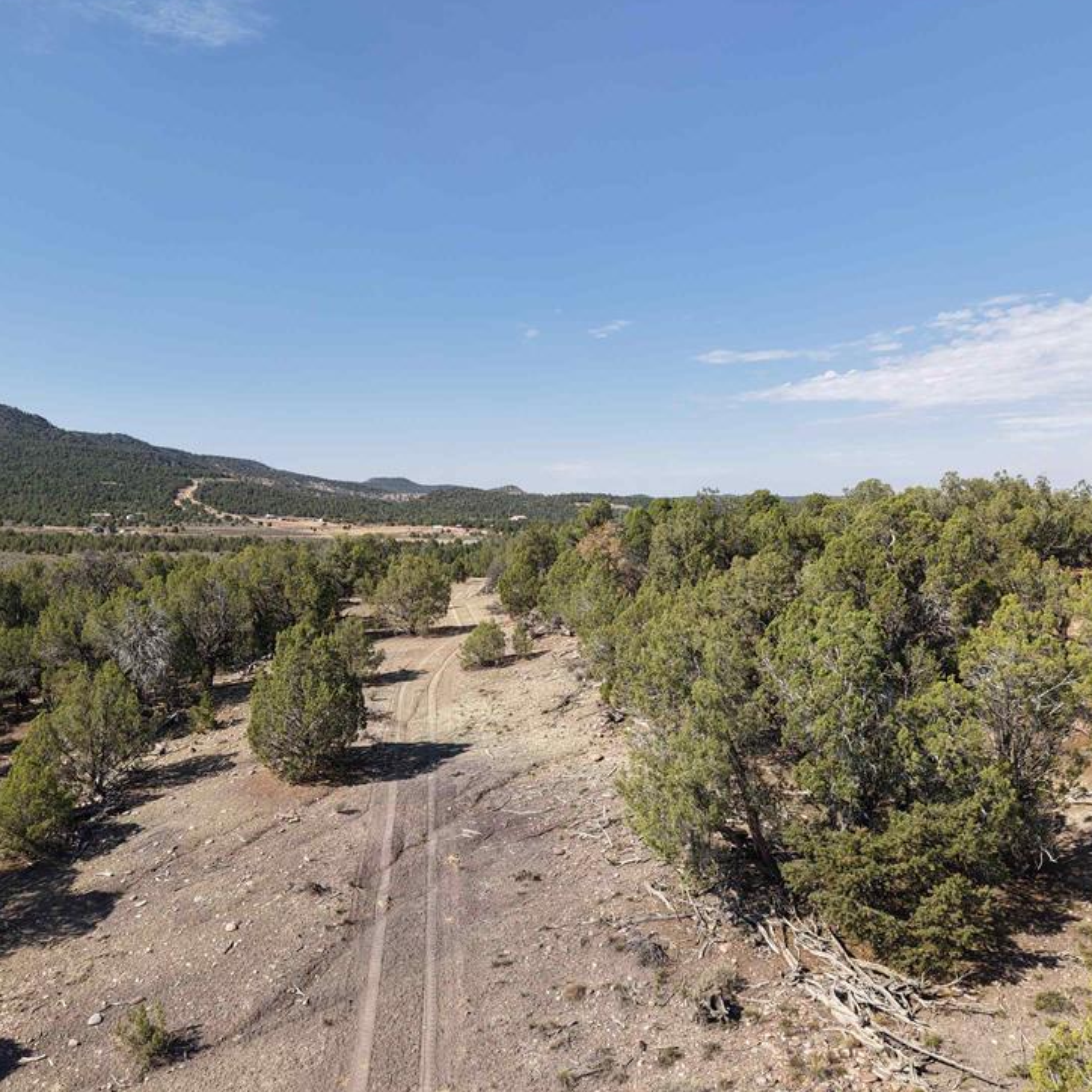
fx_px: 1071
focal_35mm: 30
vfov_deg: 54.0
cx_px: 480
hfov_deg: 53.9
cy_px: 563
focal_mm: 8.67
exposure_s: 1/80
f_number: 1.8
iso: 100
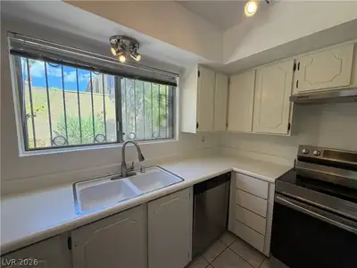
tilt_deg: -5.4
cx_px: 178
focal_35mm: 14
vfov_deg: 85.7
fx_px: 144
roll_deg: -0.1
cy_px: 134
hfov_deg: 102.1
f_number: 2.2
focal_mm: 2.22
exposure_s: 1/143
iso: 64
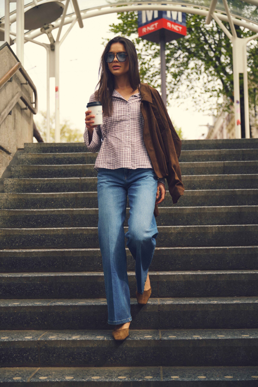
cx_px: 129
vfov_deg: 37.5
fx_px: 570
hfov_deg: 25.5
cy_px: 194
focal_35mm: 53
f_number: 2.8
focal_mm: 53
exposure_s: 1/1000
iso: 160
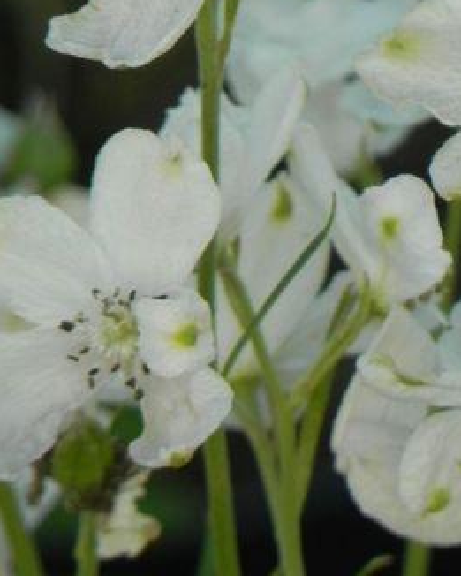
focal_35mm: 1622
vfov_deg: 1.2
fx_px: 27650
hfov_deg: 1.0
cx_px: 526
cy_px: 125
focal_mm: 120
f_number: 5
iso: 160
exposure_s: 1/160
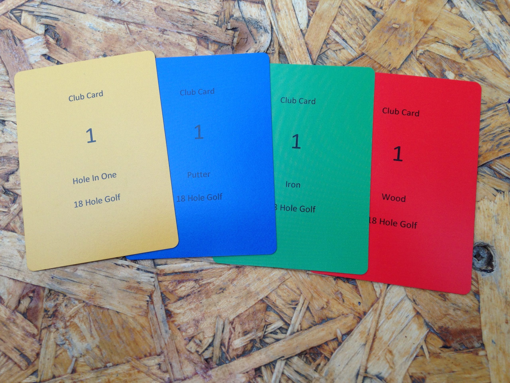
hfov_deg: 55.4
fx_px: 486
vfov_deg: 42.9
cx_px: 255
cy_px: 192
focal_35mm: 33
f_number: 2.4
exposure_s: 1/120
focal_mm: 4.12
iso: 50
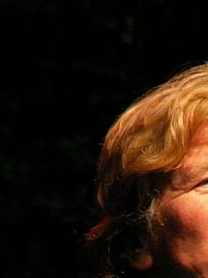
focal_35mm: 888
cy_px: 344
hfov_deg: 1.7
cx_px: 208
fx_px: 7114
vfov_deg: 2.2
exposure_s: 1/40
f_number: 4.5
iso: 160
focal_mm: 48.86
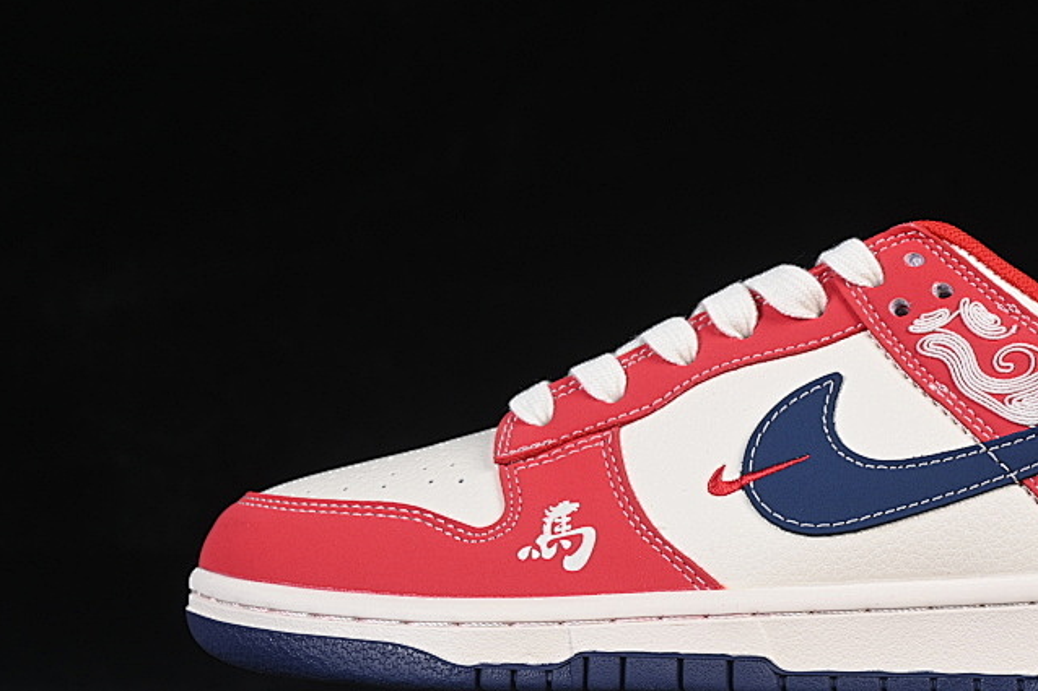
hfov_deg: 16.0
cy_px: 340
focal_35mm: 127
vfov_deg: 10.8
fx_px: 3661
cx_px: 812
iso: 160
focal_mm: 50
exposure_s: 1/80
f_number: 8
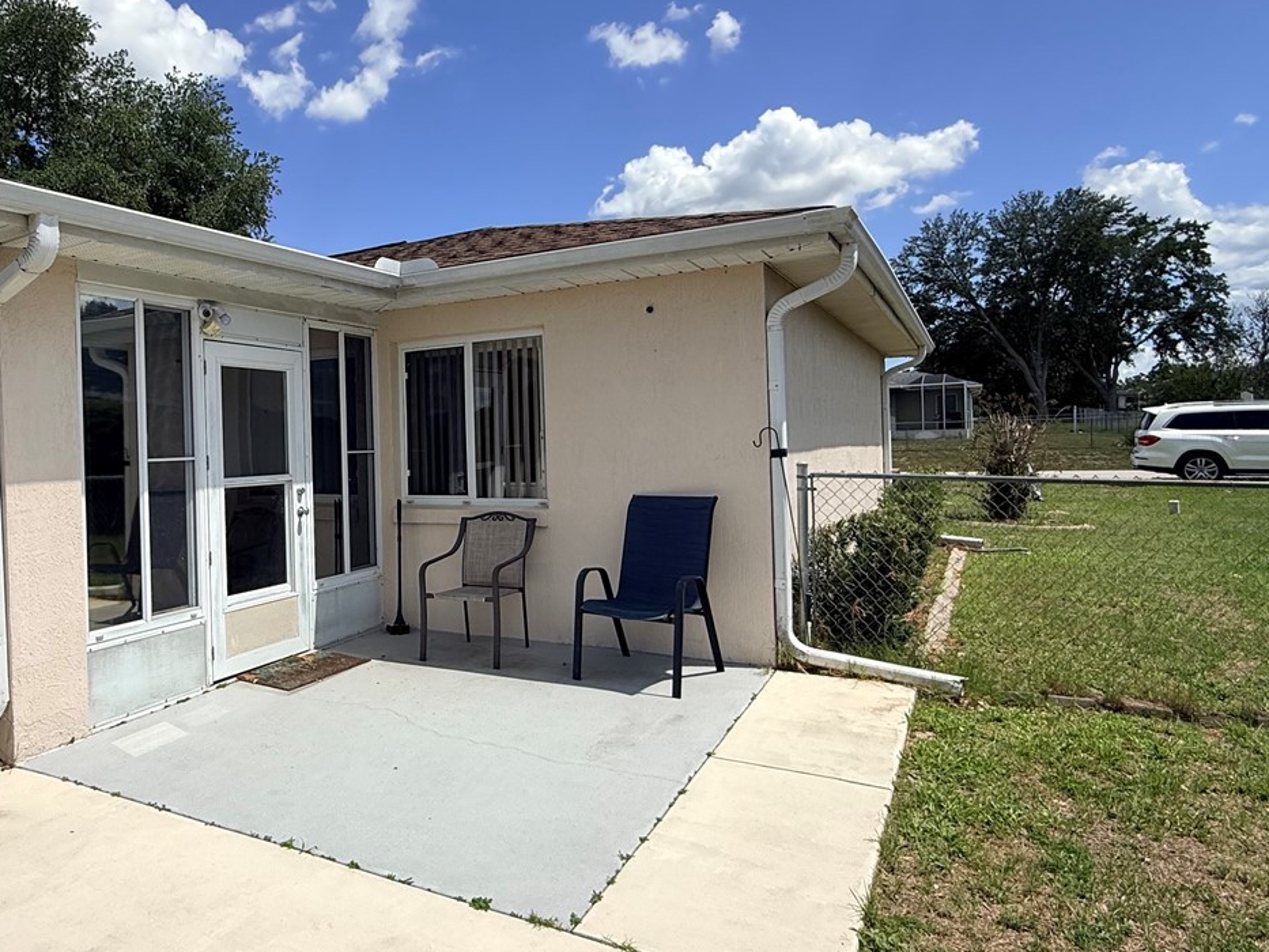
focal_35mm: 24
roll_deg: +1.2
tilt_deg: +0.2
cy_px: 450
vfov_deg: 56.8
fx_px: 880
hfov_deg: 69.5
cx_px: 422
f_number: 2.2
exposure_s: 1/3289
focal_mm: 2.22
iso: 50
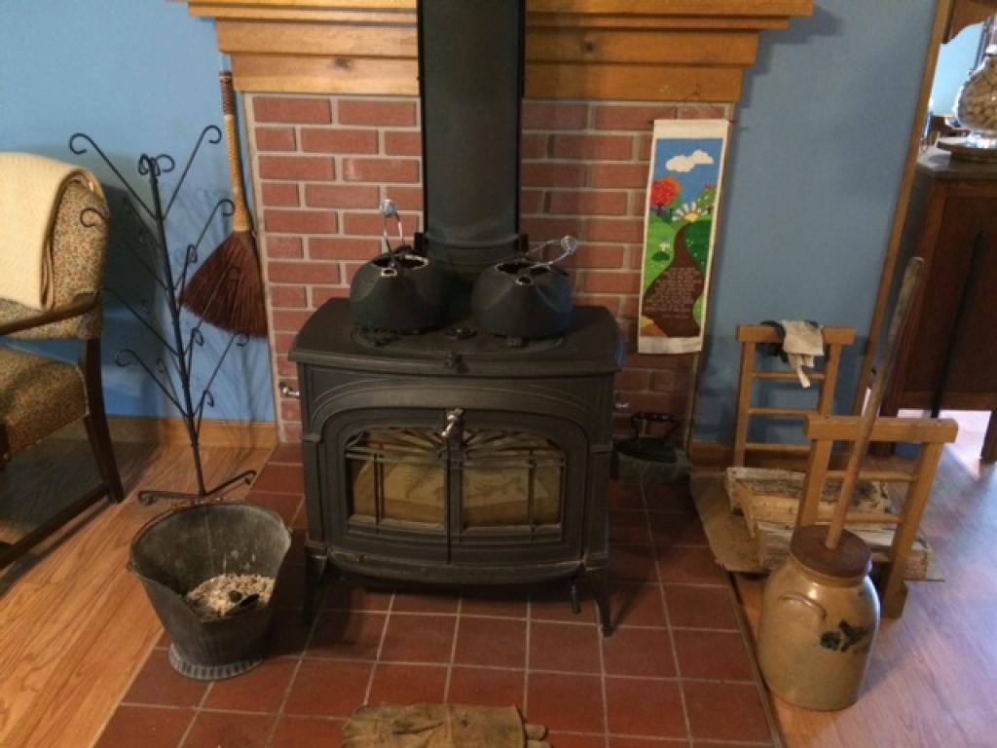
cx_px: 498
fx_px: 835
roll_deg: -2.9
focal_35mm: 29
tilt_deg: -23.3
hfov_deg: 61.7
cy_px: 374
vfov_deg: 48.2
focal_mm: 4.15
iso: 500
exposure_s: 1/15
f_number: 2.2
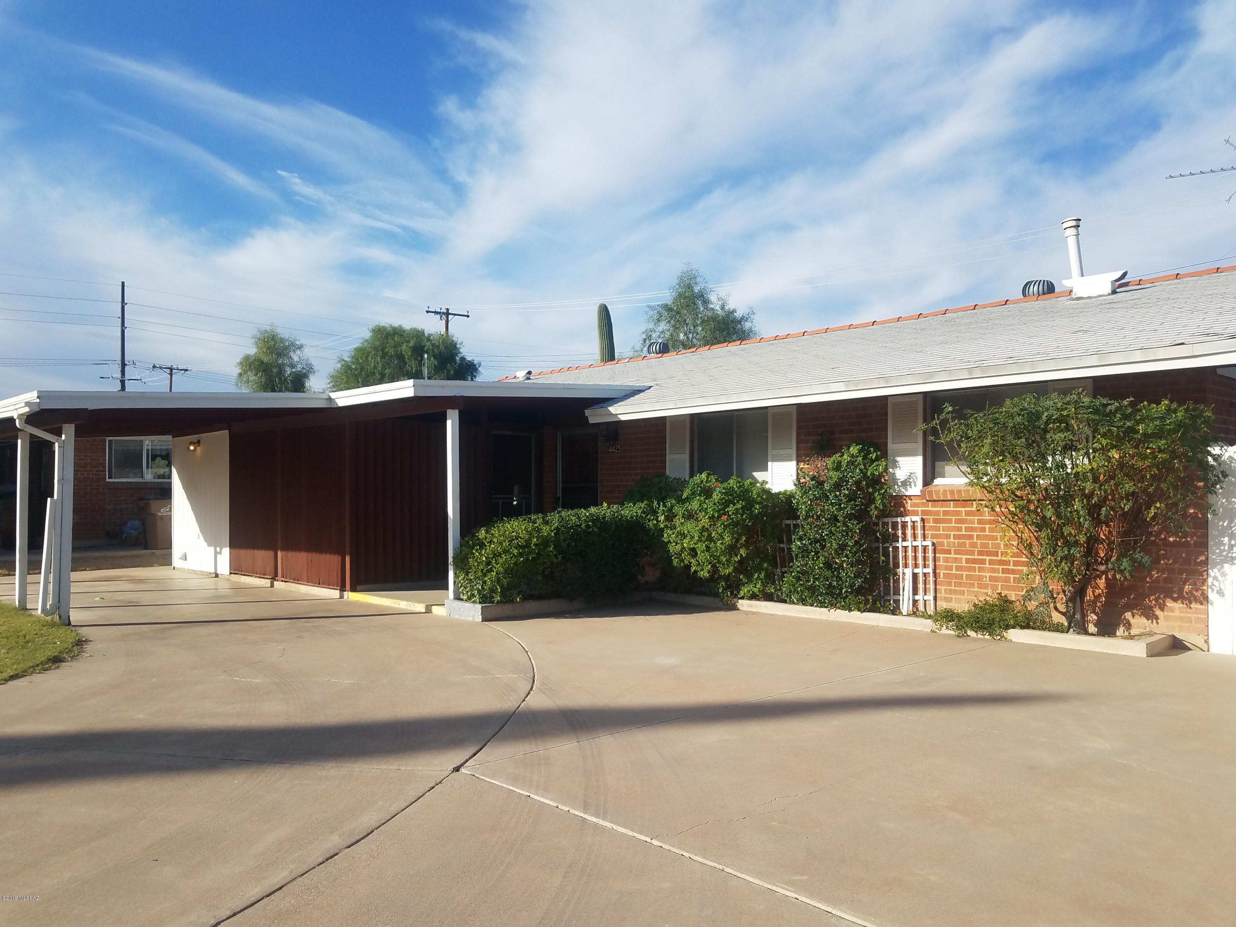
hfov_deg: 67.3
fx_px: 928
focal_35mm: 26
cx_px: 618
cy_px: 464
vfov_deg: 53.1
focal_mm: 4.2
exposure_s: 1/2104
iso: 40
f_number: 1.7
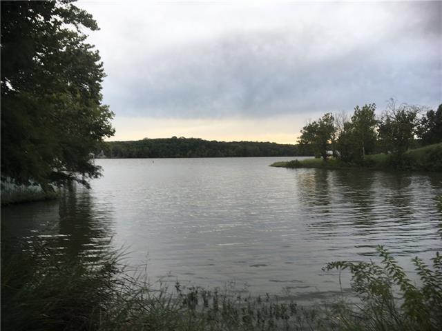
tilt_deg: -4.6
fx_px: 370
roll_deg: -0.3
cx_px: 221
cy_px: 166
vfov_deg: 48.2
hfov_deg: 61.7
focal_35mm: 29
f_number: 2.2
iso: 32
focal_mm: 4.15
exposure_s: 1/60
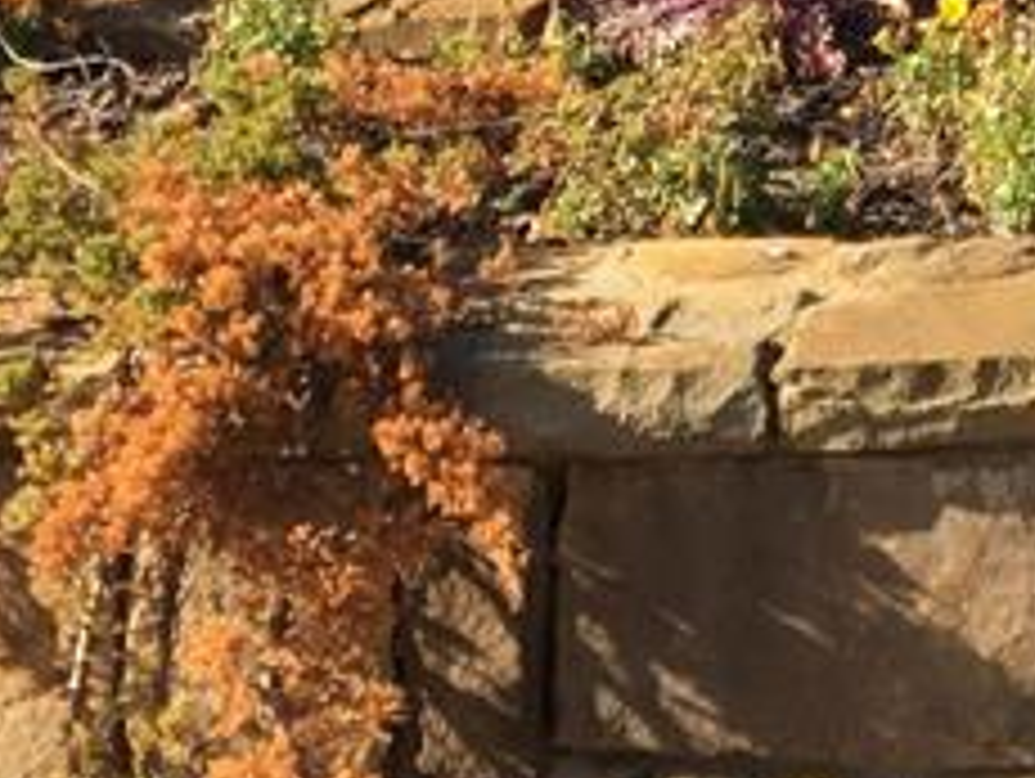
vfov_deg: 10.6
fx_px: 3861
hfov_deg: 13.8
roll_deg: +0.8
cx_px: 1796
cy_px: -774
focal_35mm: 129
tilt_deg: +2.3
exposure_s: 1/663
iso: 25
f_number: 2.2
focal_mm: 4.15
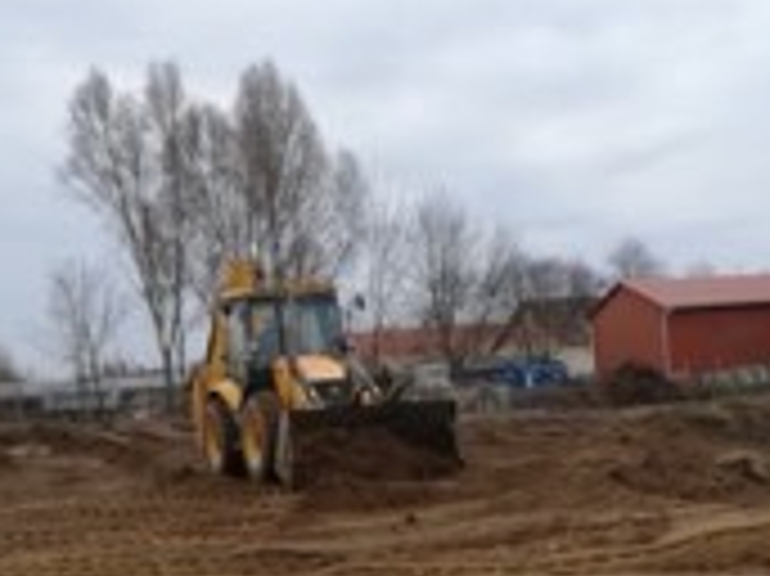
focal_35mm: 73
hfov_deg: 26.7
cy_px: 477
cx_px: 351
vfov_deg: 19.9
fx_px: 1623
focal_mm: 3.81
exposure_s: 1/258
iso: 50
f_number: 2.2
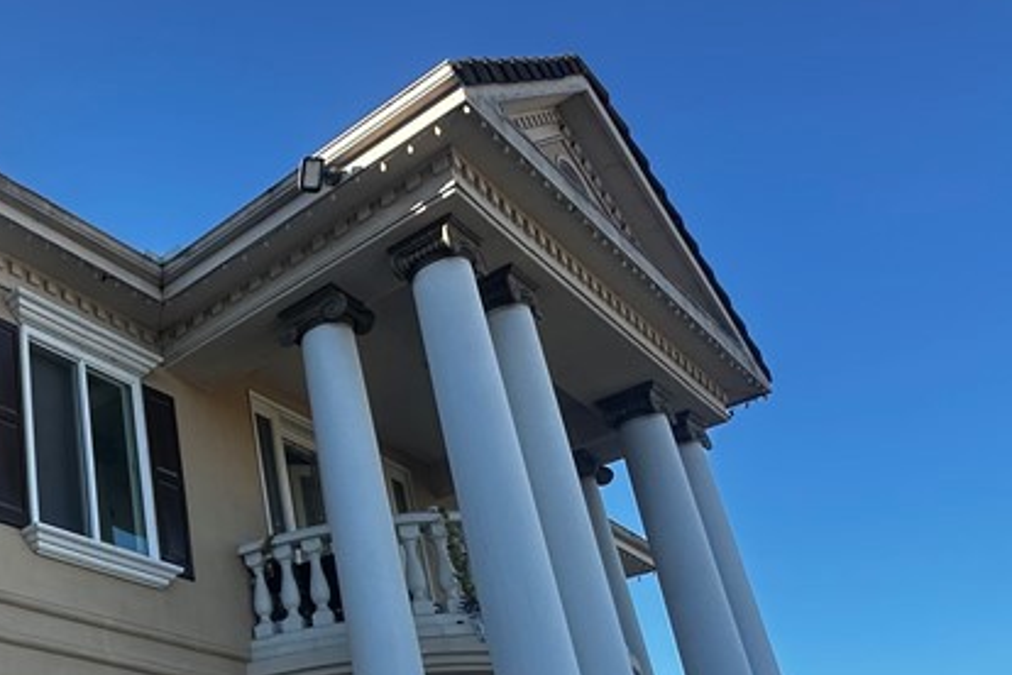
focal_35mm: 36
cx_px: -78
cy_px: 604
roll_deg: +1.9
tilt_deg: +20.6
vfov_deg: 34.8
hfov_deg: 42.7
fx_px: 1012
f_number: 2.2
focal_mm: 2.22
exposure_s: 1/449
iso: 50
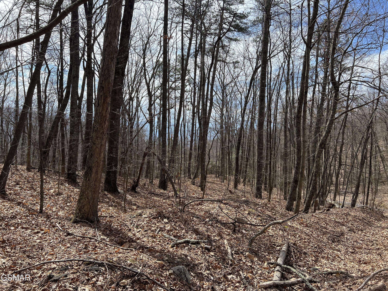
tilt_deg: -1.7
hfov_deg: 67.3
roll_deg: -0.8
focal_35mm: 26
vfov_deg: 53.1
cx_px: 194
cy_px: 146
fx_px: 291
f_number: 1.5
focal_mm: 5.7
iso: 50
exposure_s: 1/1669
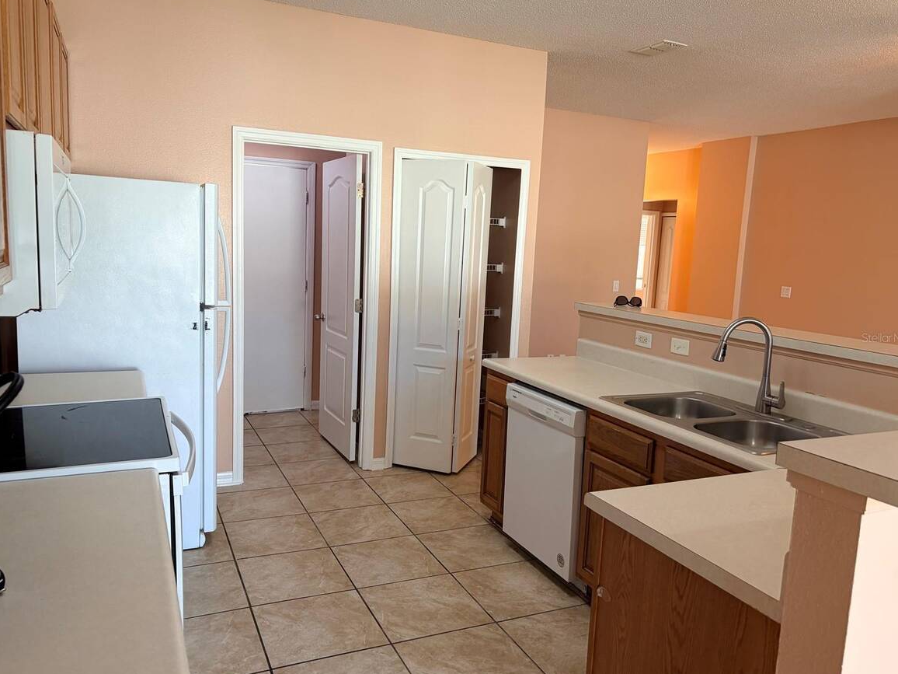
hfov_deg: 65.3
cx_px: 451
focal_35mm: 27
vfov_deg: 51.4
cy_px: 337
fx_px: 700
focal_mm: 5.96
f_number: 1.6
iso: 80
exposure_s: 1/60
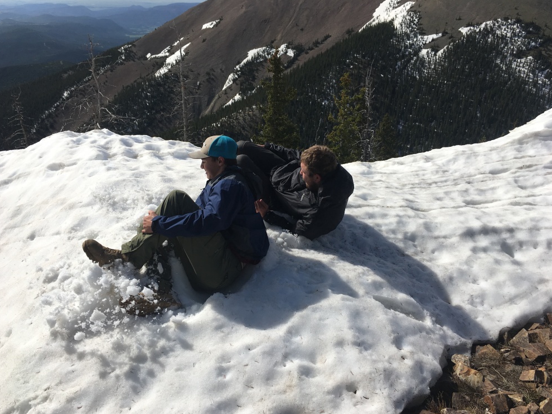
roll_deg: -2.9
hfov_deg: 60.0
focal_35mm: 30
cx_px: 270
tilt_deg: -25.6
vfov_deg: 46.8
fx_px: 478
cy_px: 211
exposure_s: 1/2024
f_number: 2.2
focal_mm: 4.15
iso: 25
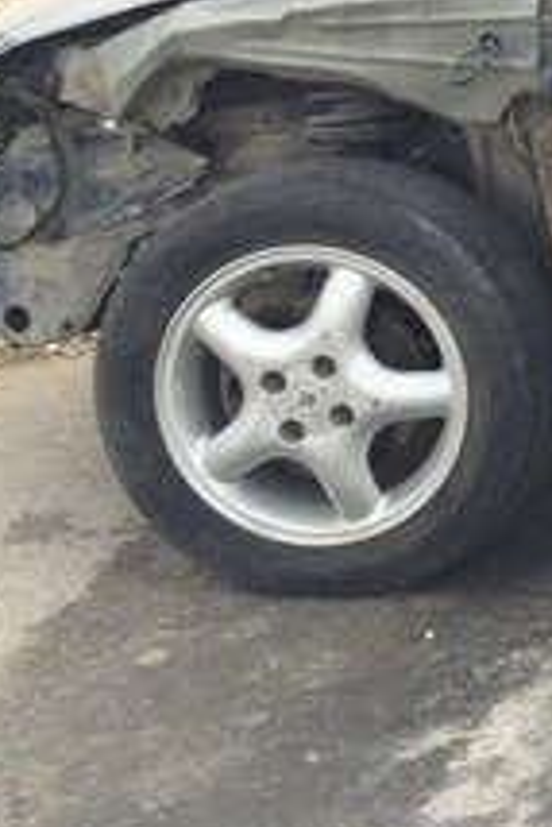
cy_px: 79
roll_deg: -1.2
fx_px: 2135
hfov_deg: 12.3
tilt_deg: -10.5
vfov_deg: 21.4
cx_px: 1247
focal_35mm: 93
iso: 32
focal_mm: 4.15
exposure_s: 1/483
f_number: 2.2
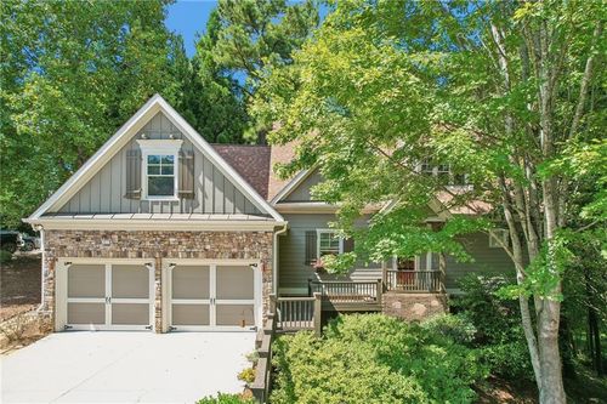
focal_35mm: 22
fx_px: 371
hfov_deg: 78.6
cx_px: 304
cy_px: 202
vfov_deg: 57.2
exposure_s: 1/400
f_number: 2.8
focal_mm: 8.4
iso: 100
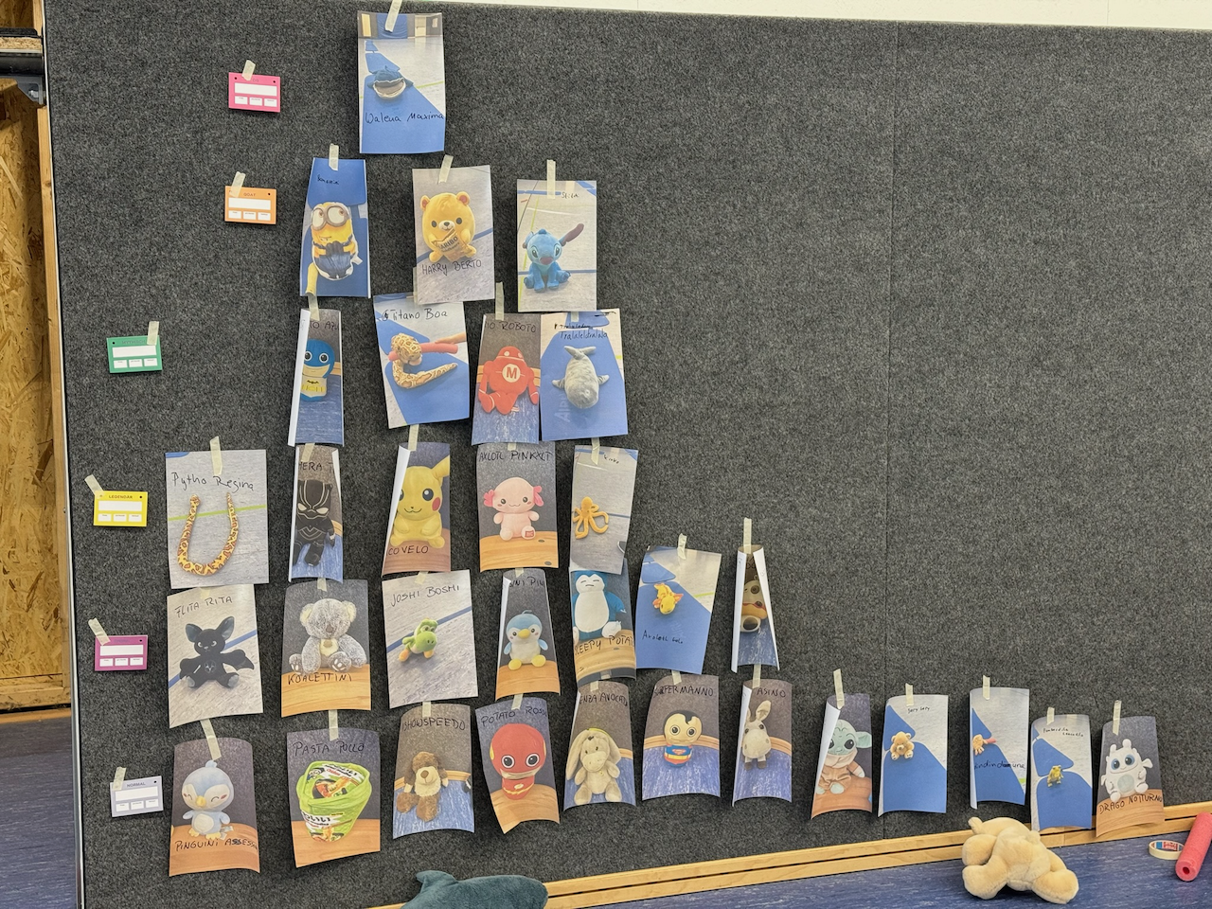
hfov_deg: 39.7
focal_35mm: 48
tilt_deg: -8.0
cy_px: 454
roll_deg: +0.4
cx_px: 606
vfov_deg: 30.3
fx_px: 1681
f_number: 1.78
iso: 80
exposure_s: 1/50
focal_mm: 6.76
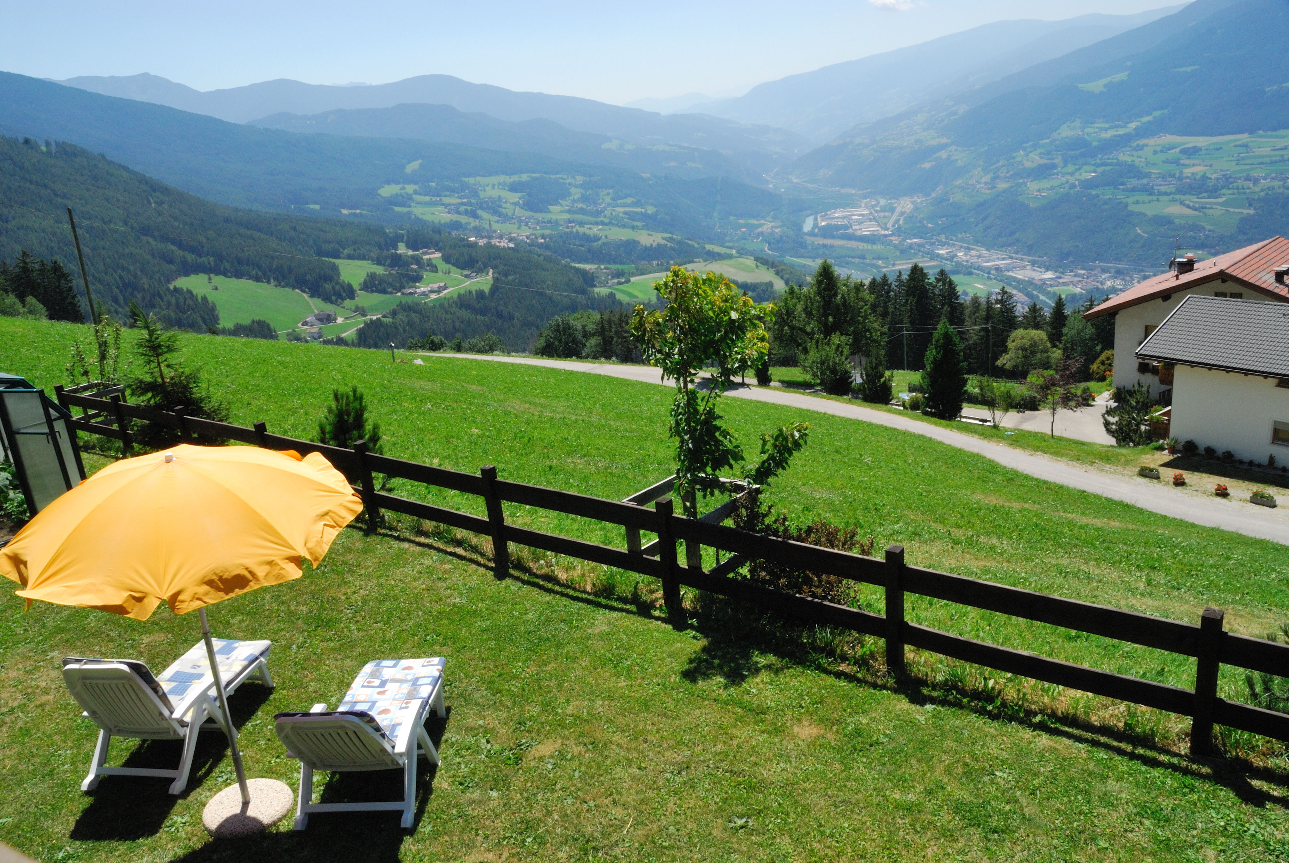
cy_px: 432
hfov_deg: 67.3
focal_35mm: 27
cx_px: 644
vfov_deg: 48.0
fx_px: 968
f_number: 20
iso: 200
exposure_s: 1/100
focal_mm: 18
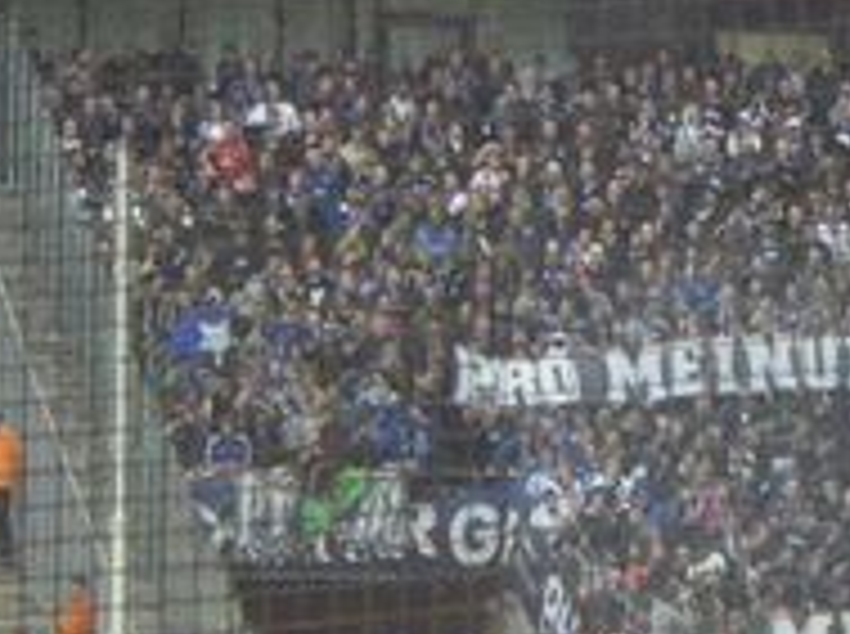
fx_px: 12401
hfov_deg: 3.9
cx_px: 839
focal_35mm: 506
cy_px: 65
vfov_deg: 2.9
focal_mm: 27.9
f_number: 4.4
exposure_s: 1/125
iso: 800
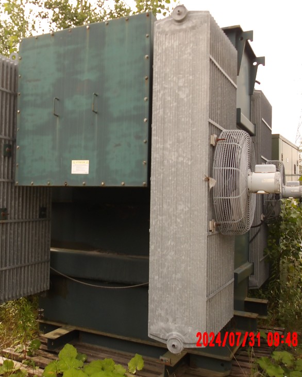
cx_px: 93
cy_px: 189
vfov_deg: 50.3
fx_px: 402
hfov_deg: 40.5
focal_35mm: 36
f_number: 3
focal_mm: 4.9
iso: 100
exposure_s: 1/397
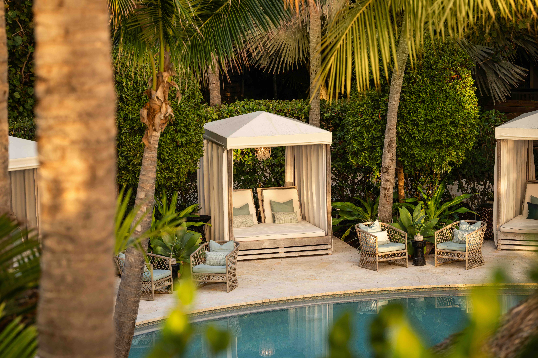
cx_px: 269
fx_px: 2017
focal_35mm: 135
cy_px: 179
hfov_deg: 15.2
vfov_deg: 10.2
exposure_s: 1/100
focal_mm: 135
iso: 160
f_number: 5.6
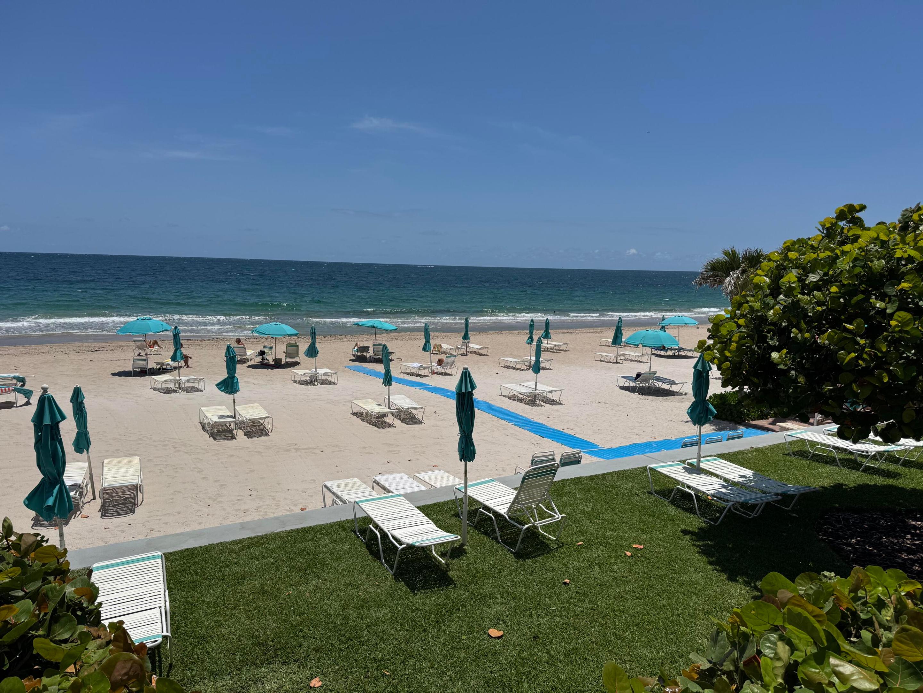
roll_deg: -2.0
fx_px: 640
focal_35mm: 24
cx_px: 462
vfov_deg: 56.8
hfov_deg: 71.6
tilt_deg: -9.1
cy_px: 346
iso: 80
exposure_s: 1/12346
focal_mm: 6.76
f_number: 1.78
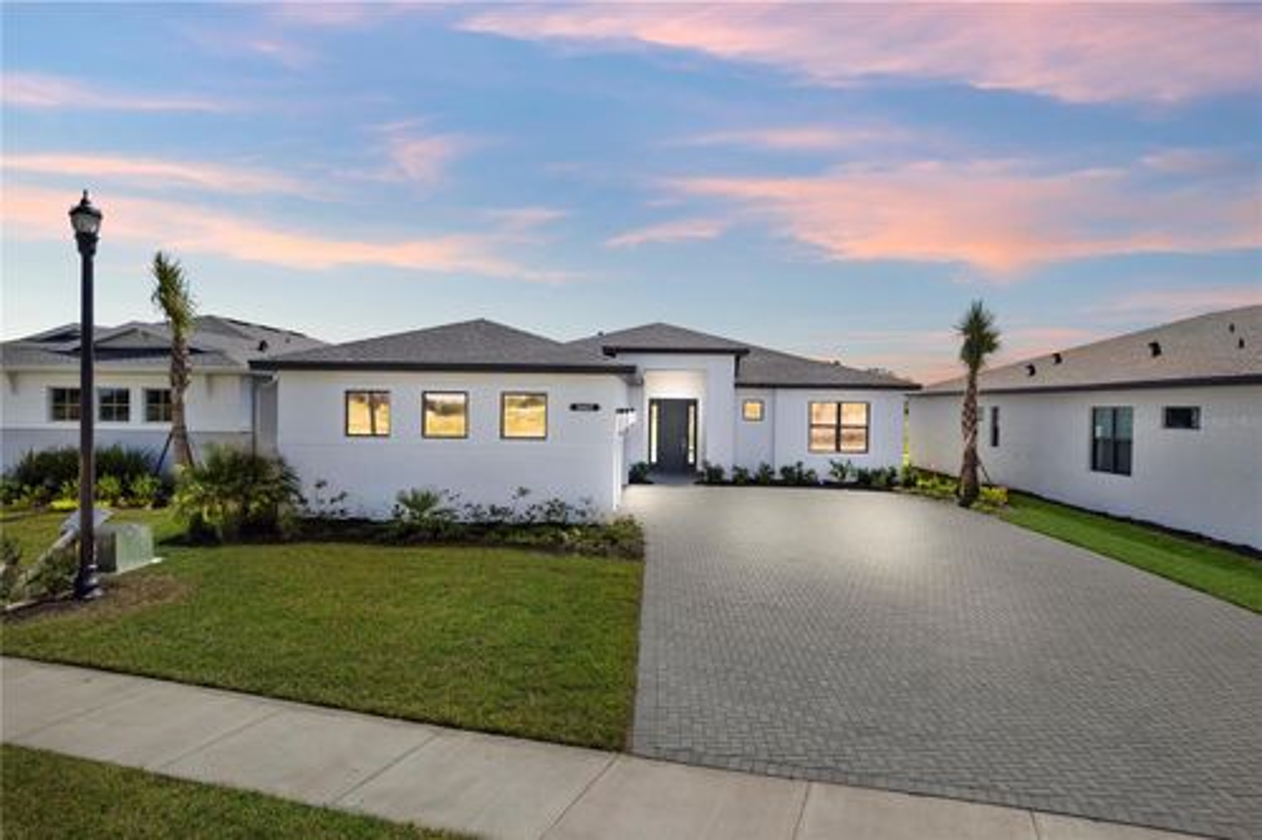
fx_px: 771
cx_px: 631
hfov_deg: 78.6
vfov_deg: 57.2
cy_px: 420
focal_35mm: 22
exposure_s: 1/5000
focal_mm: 8.38
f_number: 2.8
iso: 140
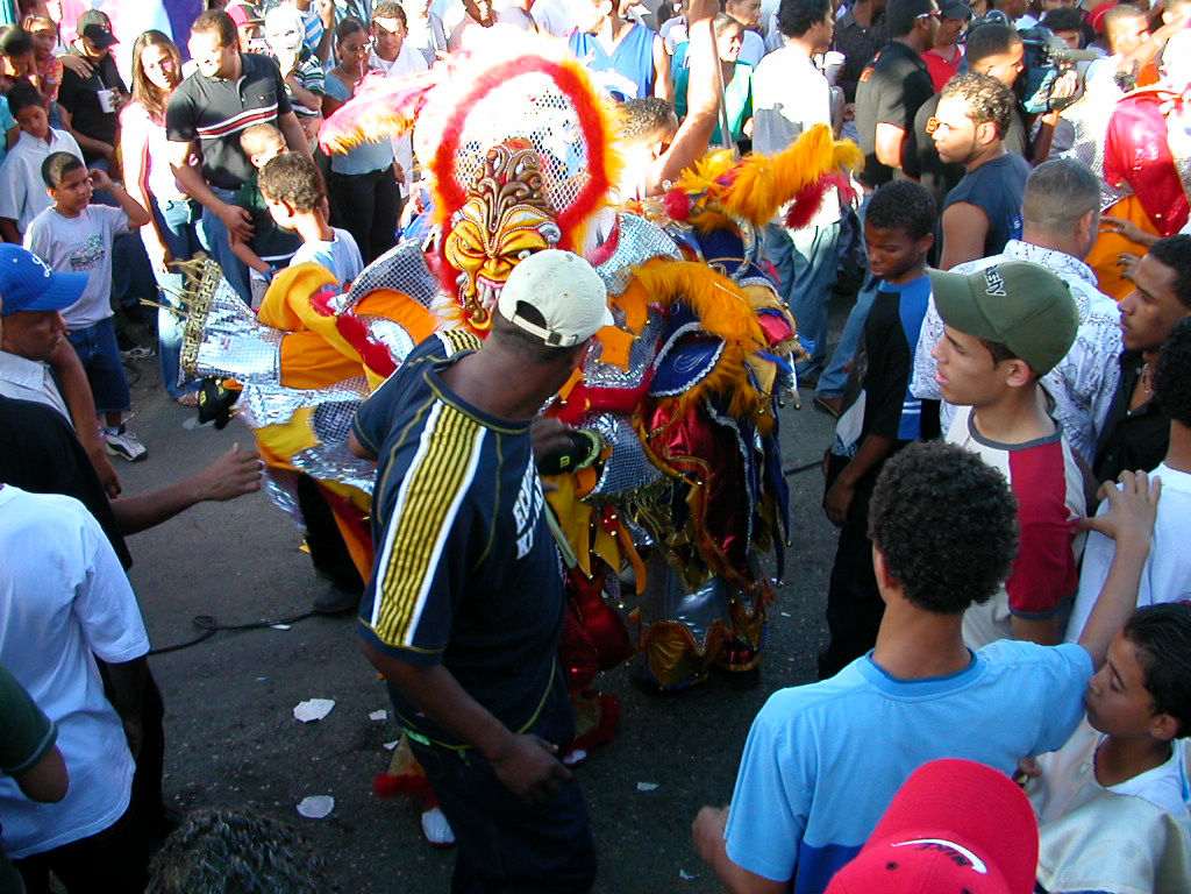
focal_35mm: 37
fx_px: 1273
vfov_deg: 38.7
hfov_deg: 50.1
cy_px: 447
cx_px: 596
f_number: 2.7
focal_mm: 5.6
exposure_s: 1/154
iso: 100
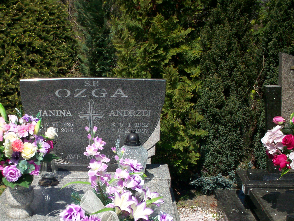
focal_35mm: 59
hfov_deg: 32.2
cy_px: 175
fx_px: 501
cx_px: 84
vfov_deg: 24.4
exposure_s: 1/749
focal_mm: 6
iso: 100
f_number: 4.5
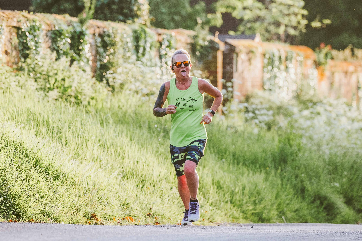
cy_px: 120
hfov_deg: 6.9
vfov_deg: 4.6
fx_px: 3017
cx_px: 181
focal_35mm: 300
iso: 500
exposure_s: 1/1250
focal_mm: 200
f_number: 3.5
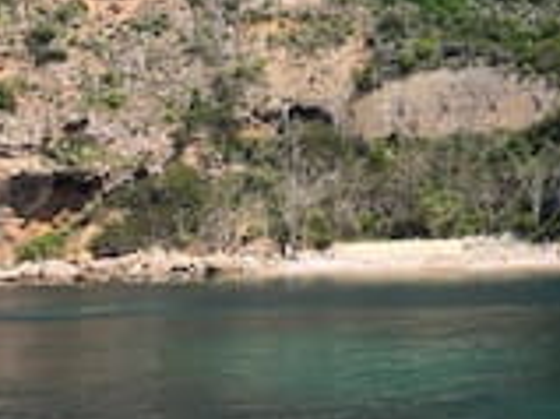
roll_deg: +0.3
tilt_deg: +7.4
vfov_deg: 19.9
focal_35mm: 73
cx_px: 532
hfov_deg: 25.6
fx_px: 1180
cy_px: 88
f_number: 2.2
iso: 25
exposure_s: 1/1148
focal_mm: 4.15
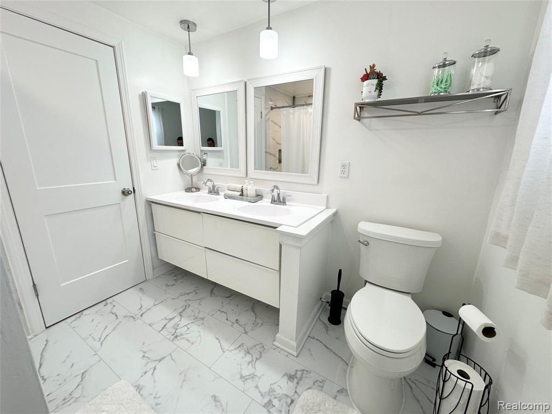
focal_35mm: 14
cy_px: 207
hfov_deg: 102.1
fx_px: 223
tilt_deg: -13.9
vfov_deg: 85.7
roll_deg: -1.0
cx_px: 276
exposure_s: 1/120
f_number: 2.2
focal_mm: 2.22
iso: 100
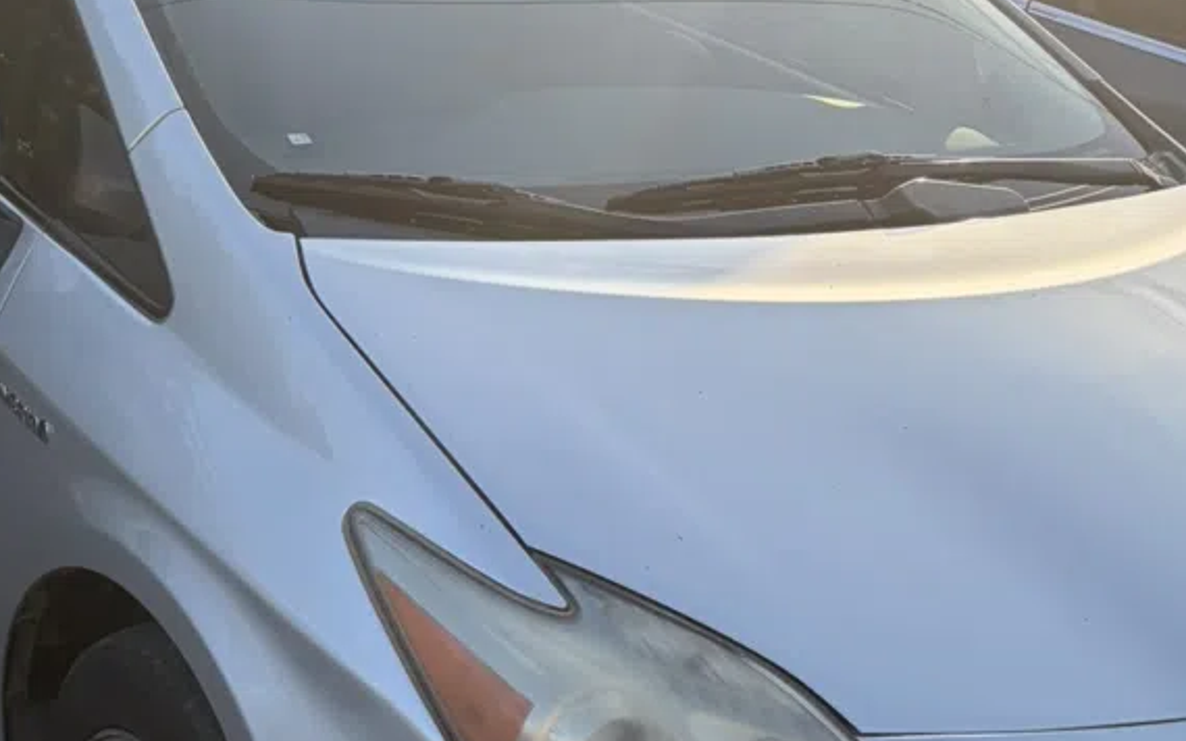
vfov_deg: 19.6
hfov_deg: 30.8
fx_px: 2133
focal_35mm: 66
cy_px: 521
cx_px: 375
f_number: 1.6
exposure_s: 1/1239
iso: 64
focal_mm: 5.96
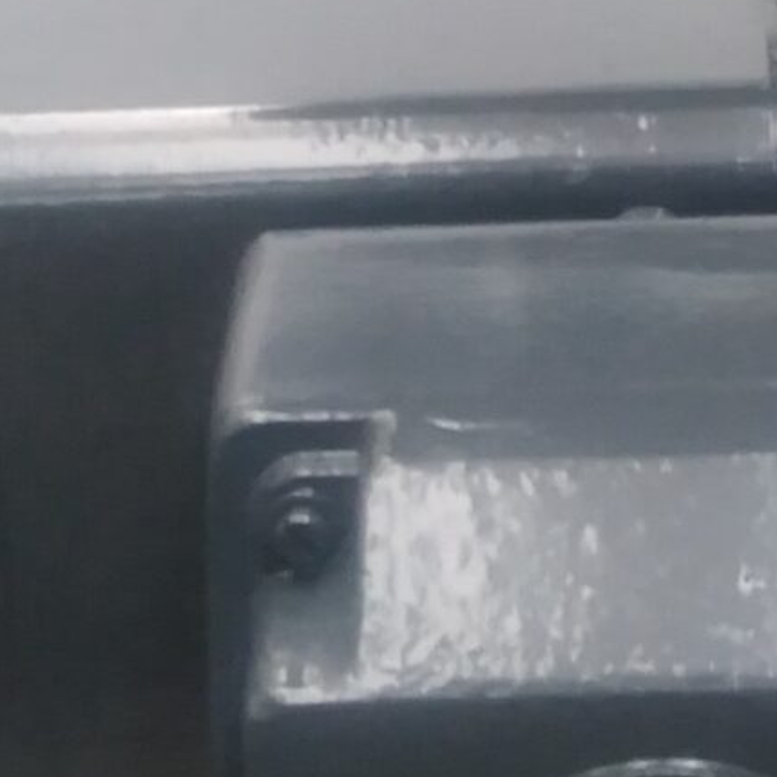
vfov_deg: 12.4
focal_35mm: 137
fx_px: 3479
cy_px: -197
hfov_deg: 12.6
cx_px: 746
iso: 351
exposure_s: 1/30
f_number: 1.8
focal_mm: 3.59
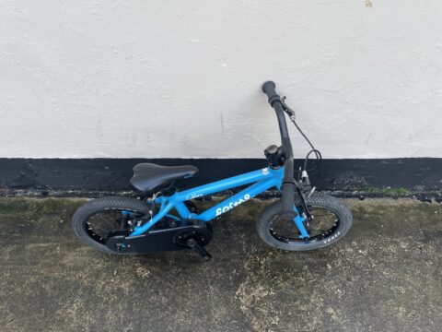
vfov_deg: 53.1
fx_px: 332
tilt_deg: -47.4
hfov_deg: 67.3
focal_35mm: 26
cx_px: 221
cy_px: 166
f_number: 1.6
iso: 50
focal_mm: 4.2
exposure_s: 1/121
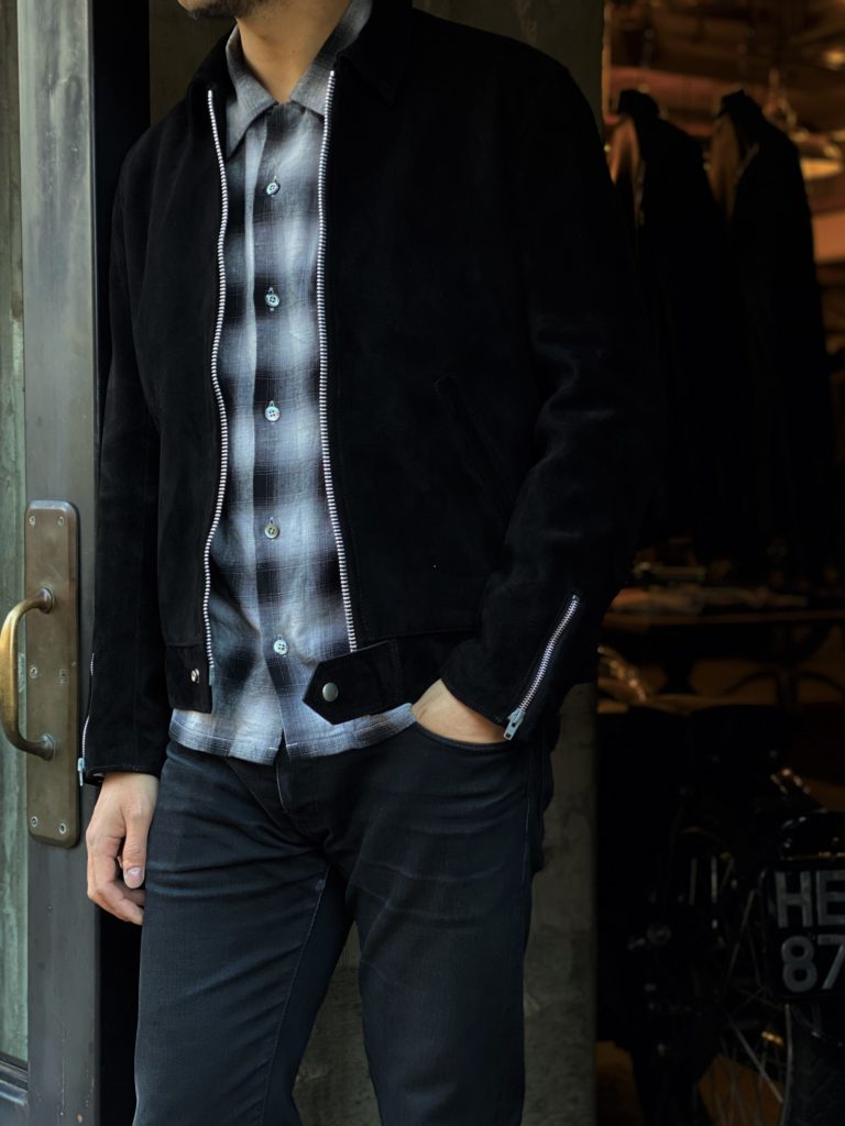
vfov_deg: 36.8
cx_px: 422
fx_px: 1692
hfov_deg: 28.0
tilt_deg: -3.3
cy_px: 563
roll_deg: +0.5
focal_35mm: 52
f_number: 2
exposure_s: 1/100
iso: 100
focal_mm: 6
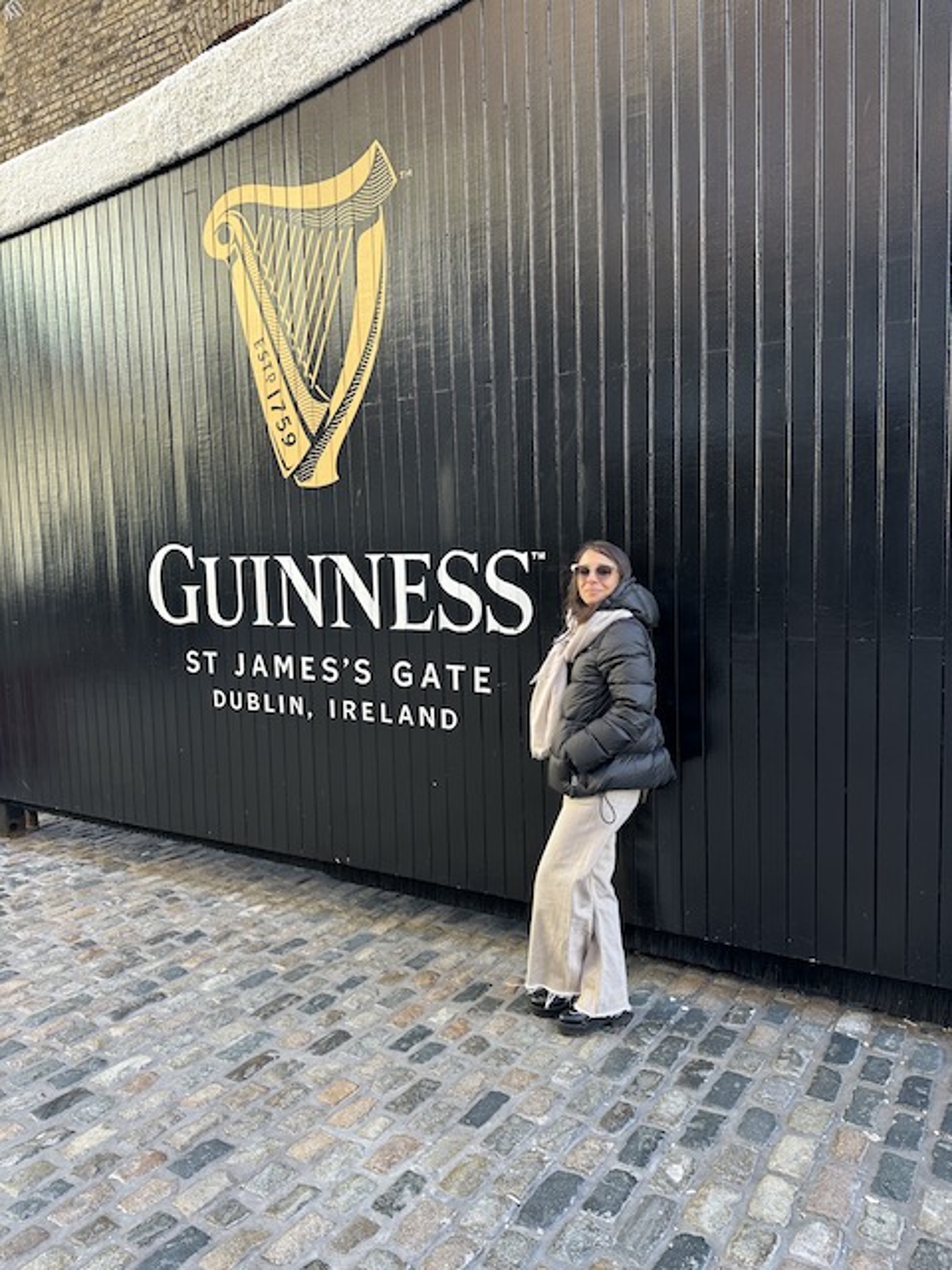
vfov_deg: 71.6
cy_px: 635
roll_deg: +0.1
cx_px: 476
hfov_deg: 56.8
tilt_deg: -4.7
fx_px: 880
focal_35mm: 24
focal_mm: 6.86
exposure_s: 1/100
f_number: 1.78
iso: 80
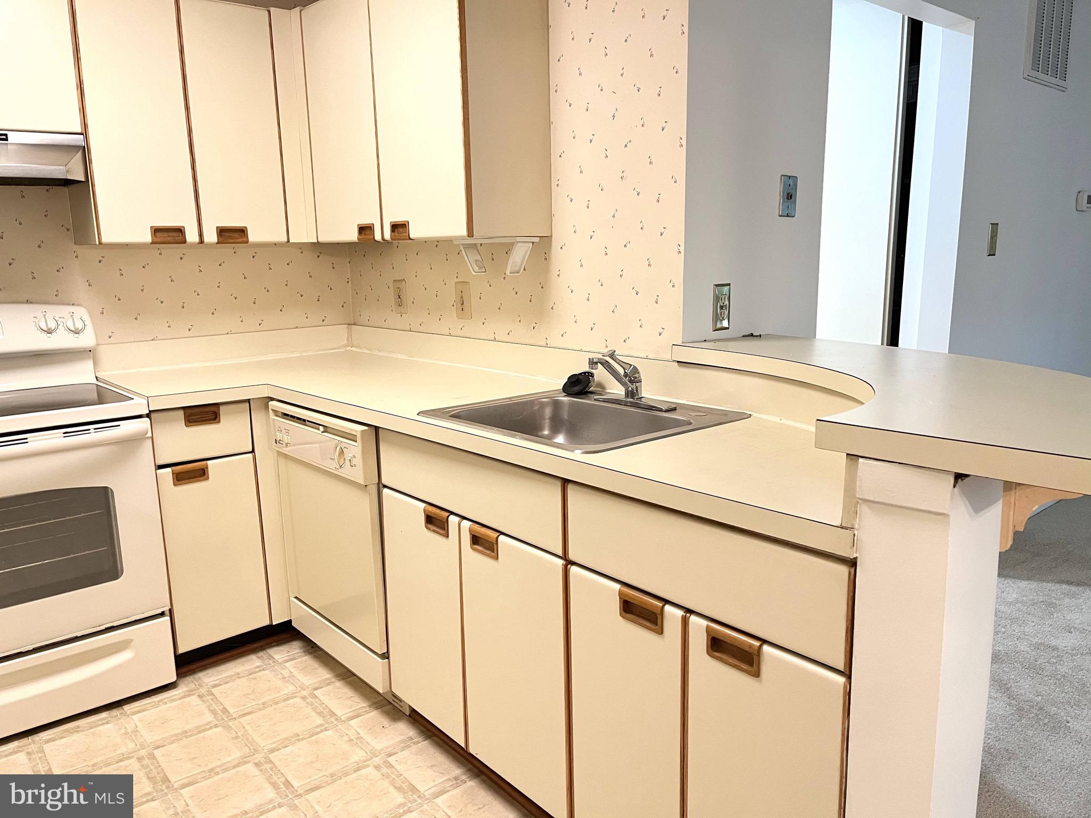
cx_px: 546
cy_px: 409
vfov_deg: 53.1
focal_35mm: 26
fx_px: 819
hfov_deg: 67.3
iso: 320
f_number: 1.6
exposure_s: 1/60
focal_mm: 5.1
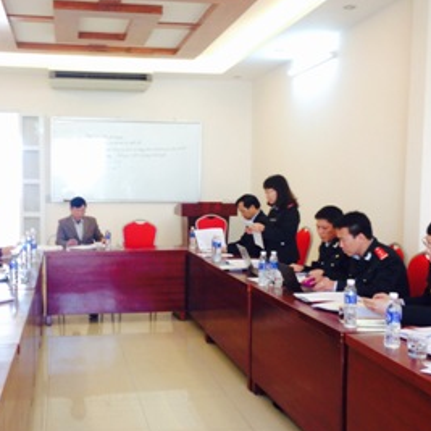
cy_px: 232
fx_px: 690
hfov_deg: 34.5
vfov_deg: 34.7
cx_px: 161
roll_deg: -1.3
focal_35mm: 49
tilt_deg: -4.1
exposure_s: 1/20
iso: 64
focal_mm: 4.12
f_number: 2.4
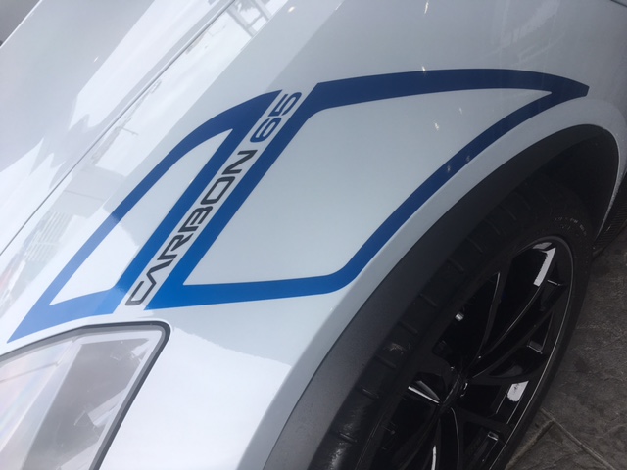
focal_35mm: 29
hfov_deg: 61.7
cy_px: 235
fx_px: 525
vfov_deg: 48.2
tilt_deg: -51.5
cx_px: 314
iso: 25
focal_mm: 4.15
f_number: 2.2
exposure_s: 1/288
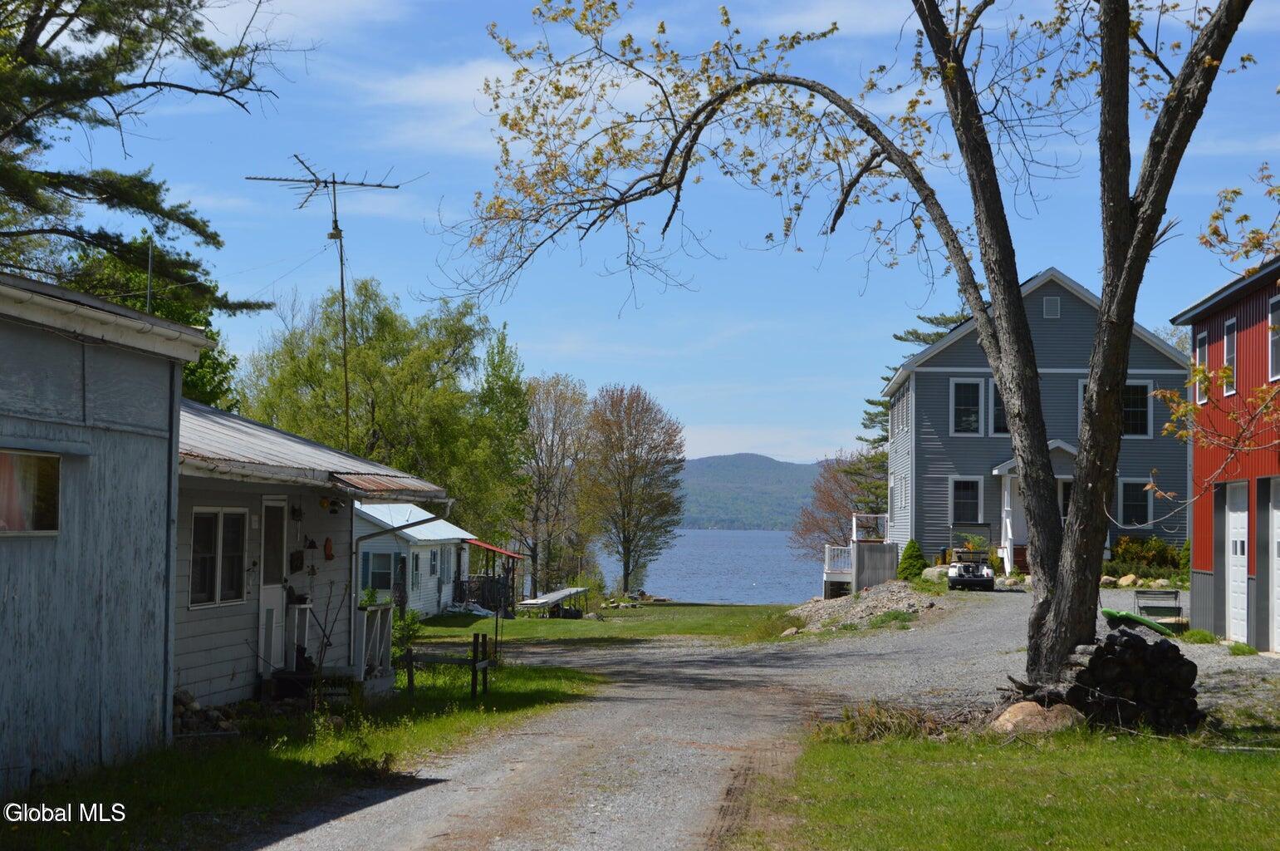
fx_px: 1918
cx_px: 640
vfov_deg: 25.0
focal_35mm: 54
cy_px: 426
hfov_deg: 36.9
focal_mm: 36
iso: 100
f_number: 8
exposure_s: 1/250
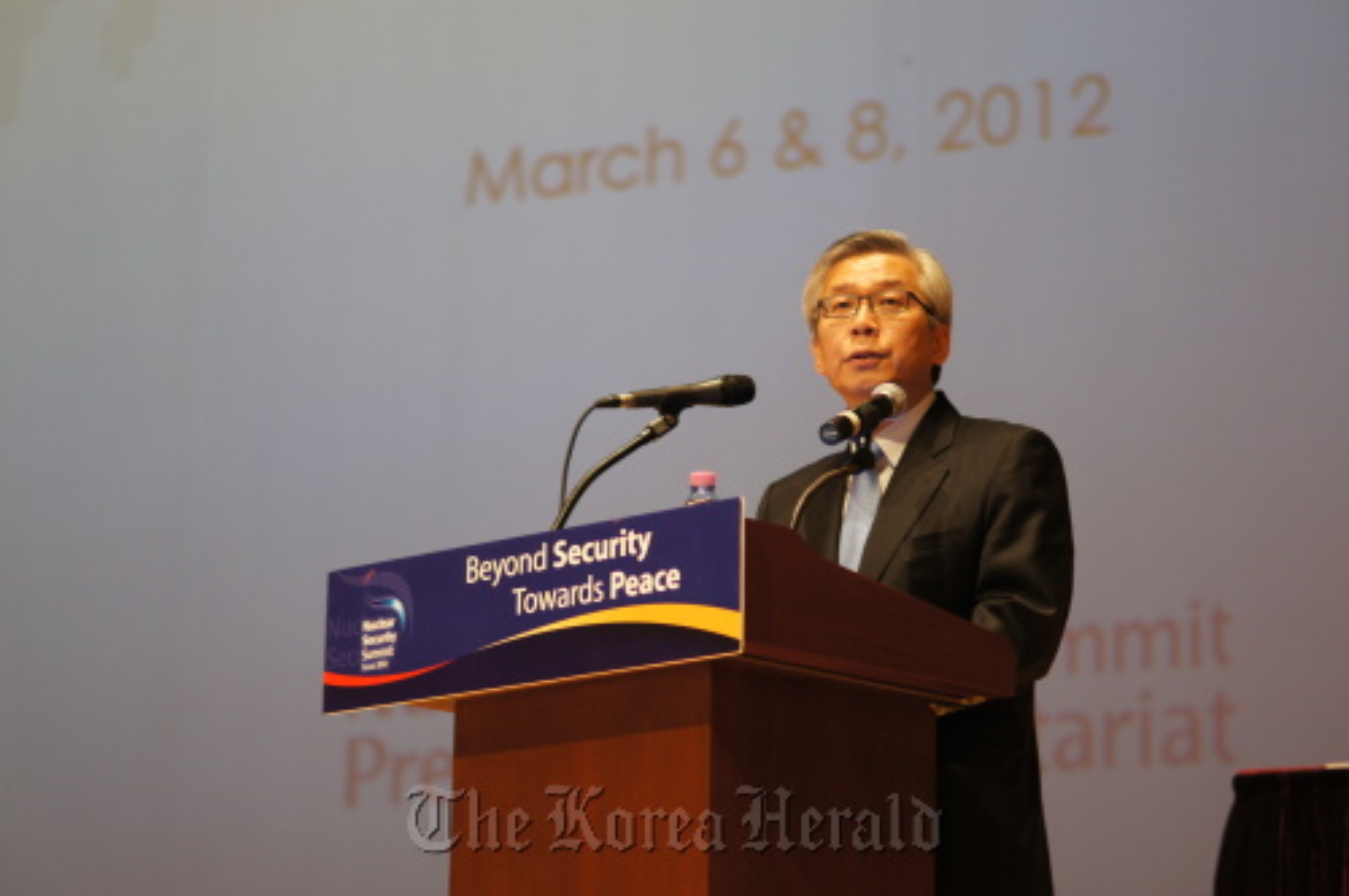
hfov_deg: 16.1
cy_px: 448
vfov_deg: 10.7
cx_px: 674
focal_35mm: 128
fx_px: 4771
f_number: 2.8
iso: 400
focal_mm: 85
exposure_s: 1/30
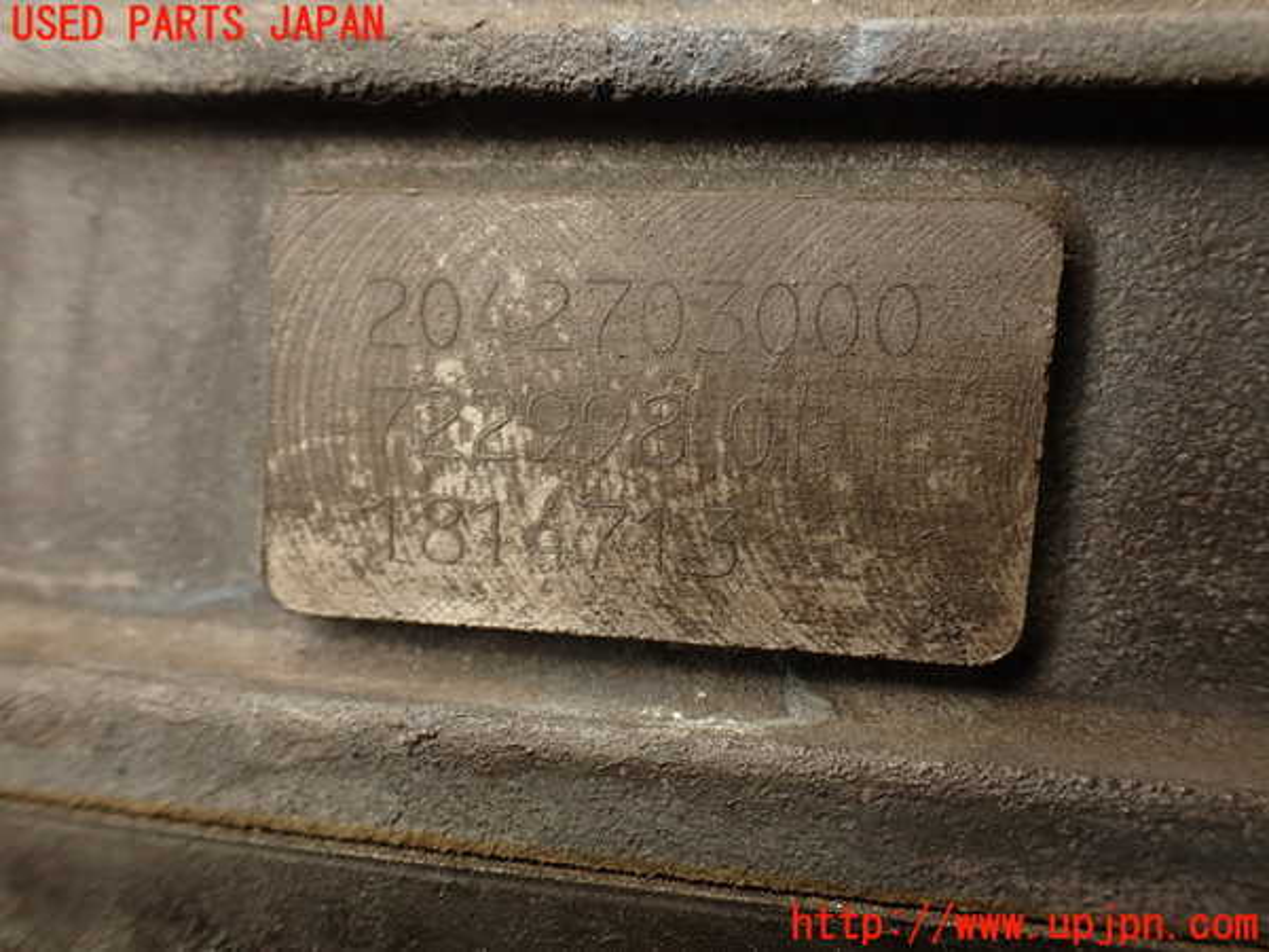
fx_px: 1173
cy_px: 476
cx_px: 634
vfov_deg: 44.2
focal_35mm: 32
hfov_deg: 56.8
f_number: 2.4
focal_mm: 5.79
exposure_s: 1/50
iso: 200
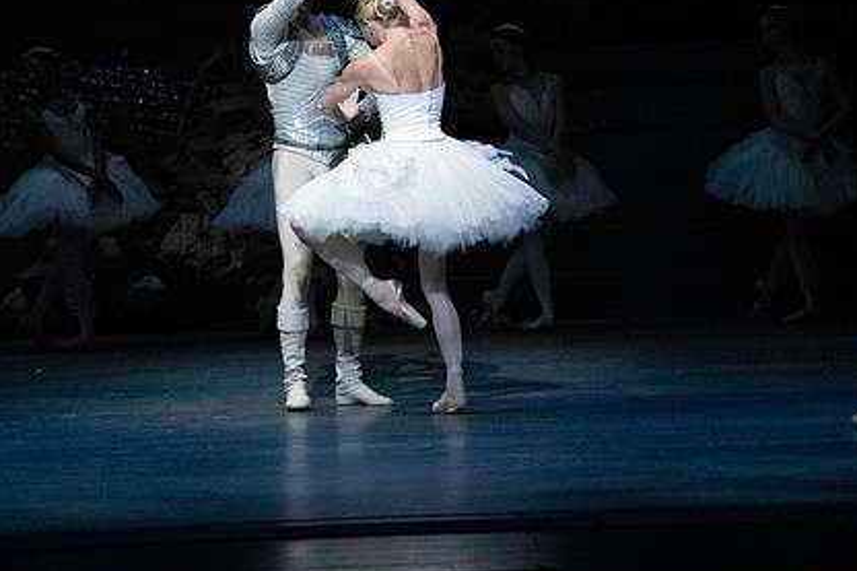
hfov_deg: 7.4
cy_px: 205
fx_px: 6639
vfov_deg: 4.9
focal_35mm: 279
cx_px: 396
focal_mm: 200
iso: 25600
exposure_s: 1/400
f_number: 5
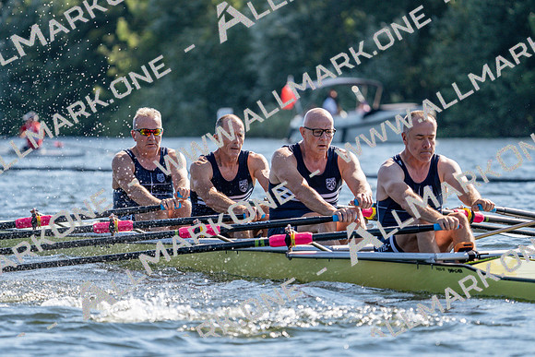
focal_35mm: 303
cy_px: 178
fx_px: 4504
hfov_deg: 6.8
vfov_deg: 4.5
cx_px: 268
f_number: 6.3
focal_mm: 303
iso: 400
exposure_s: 1/1600
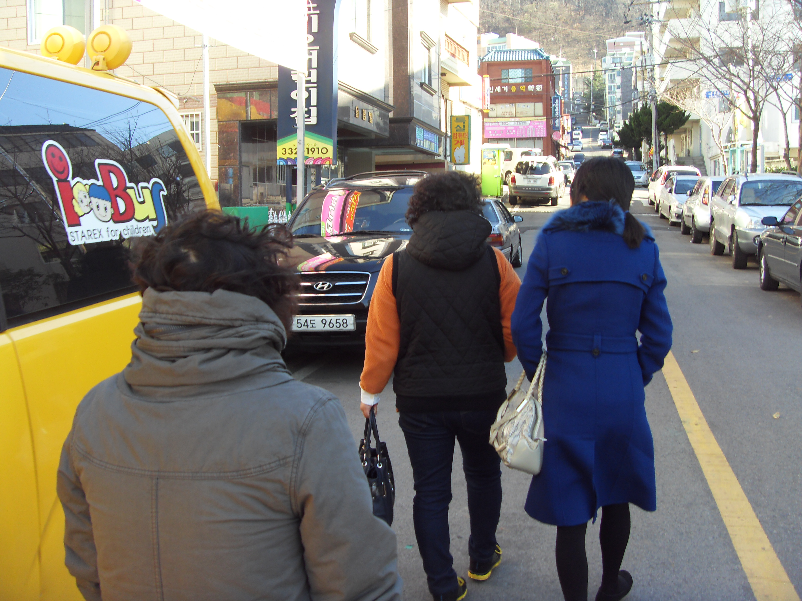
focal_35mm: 39
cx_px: 401
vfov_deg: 36.8
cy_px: 300
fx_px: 904
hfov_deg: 47.9
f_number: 3.5
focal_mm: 6.6
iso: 80
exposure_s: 1/125
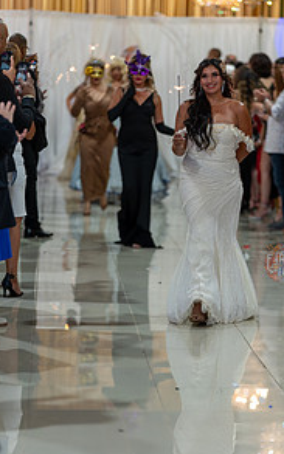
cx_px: 196
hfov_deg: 9.8
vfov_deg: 15.7
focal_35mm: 133
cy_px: 268
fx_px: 1648
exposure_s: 1/160
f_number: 1.4
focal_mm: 85
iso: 100
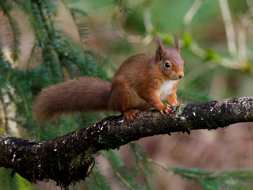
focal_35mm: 761
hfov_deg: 2.6
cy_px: 95
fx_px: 5565
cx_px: 160
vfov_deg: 2.0
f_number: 4.5
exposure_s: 1/250
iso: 2500
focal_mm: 300
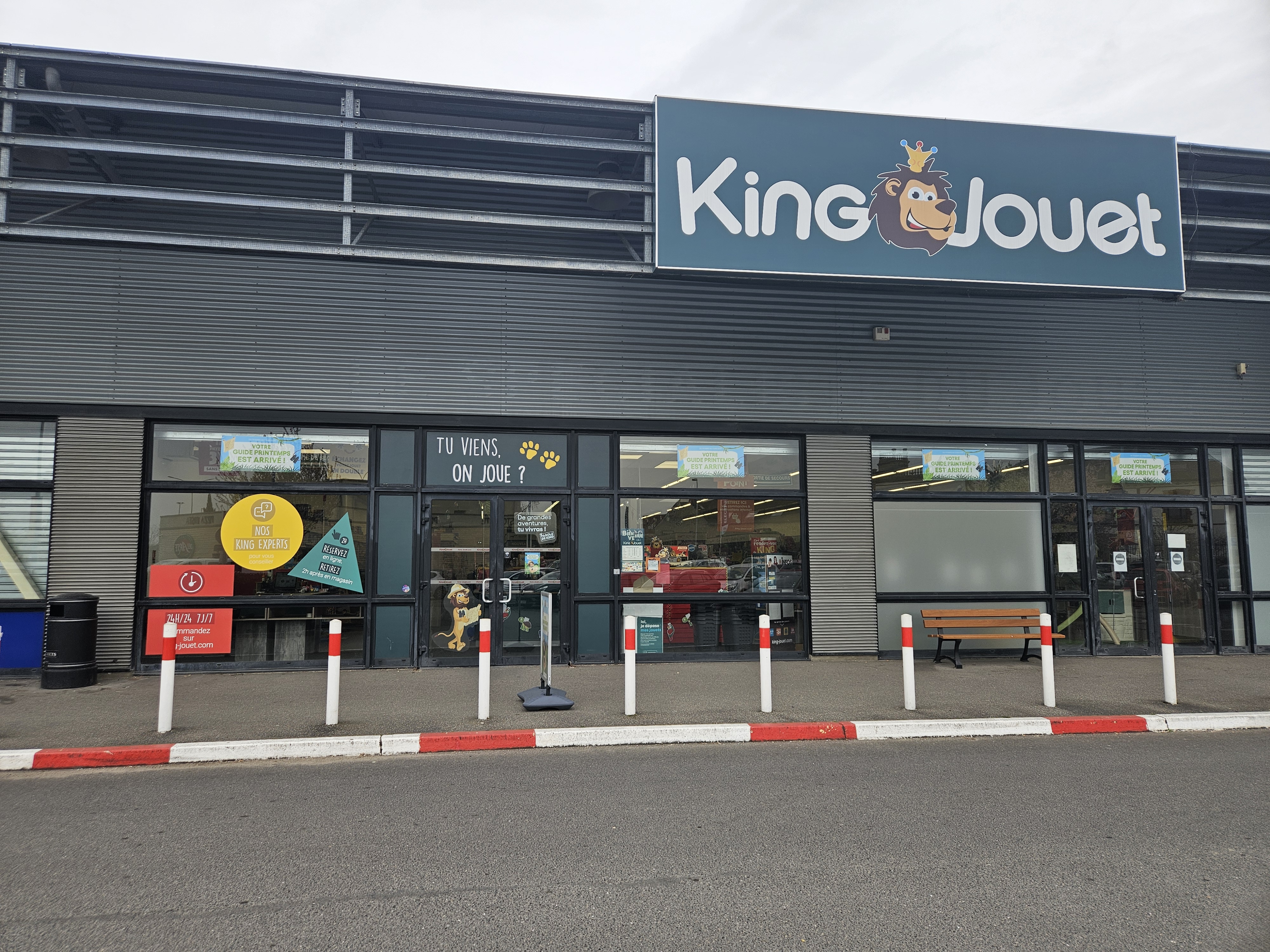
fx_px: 844
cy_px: 476
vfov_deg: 58.9
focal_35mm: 23
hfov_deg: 73.9
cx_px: 635
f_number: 1.8
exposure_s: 1/773
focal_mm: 5.4
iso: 25
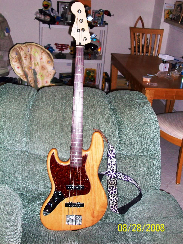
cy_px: 122
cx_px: 92
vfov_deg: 44.8
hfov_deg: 34.3
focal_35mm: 42
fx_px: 296
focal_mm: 7.1
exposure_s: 1/65.1
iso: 200
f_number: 3.2
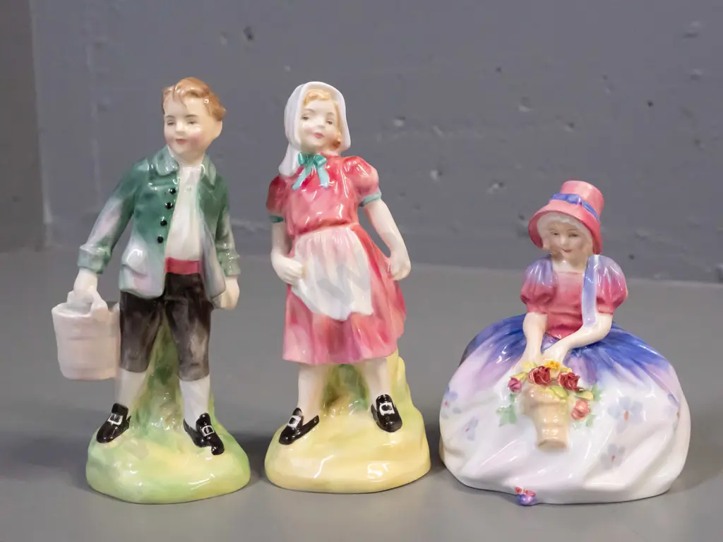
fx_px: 877
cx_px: 362
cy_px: 271
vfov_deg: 34.3
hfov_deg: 44.8
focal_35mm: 42
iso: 3200
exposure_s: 1/200
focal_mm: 21
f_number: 5.6
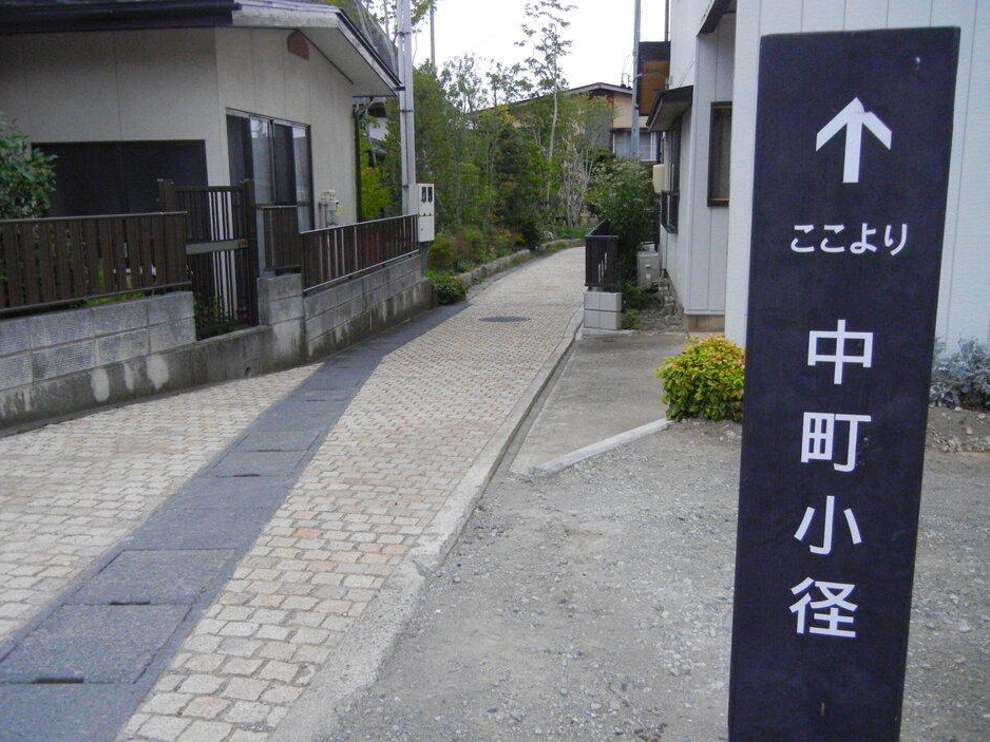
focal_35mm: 32
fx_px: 915
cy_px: 359
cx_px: 467
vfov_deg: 44.1
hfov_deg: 56.8
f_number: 7
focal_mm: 5.4
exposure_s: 1/402
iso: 800
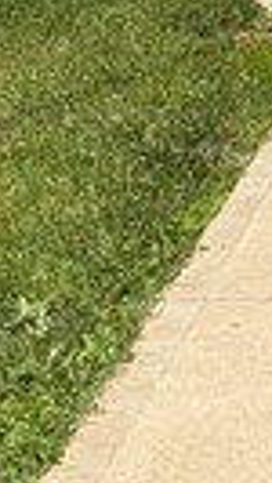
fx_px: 2790
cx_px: 381
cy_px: -174
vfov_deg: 9.7
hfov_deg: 5.5
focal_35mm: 218
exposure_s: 1/5348
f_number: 1.6
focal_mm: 5.96
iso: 50
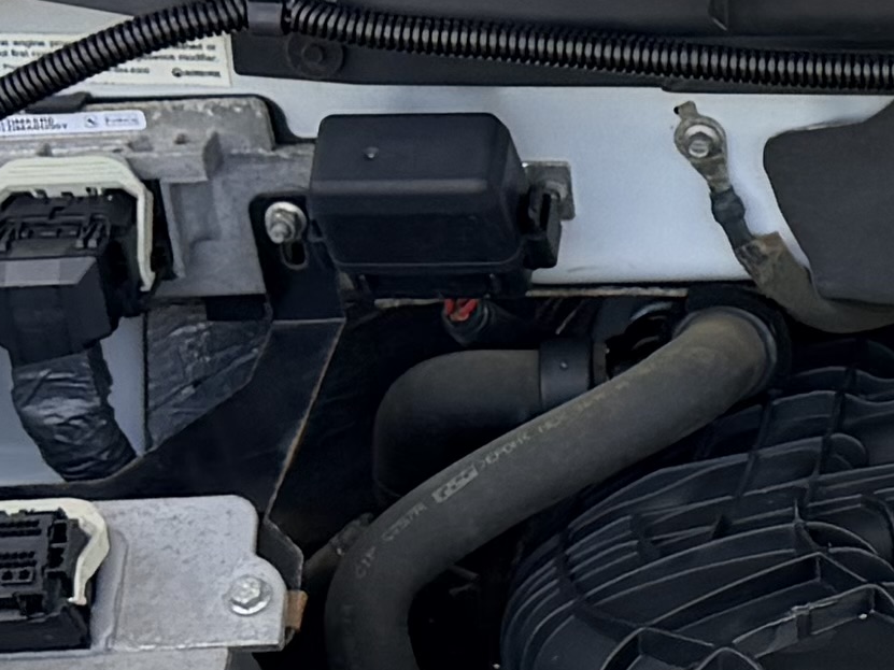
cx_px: 1386
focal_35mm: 165
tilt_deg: -23.0
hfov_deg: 11.4
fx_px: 4261
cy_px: 271
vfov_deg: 9.0
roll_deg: -2.9
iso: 100
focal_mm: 6.76
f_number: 1.78
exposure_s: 1/955
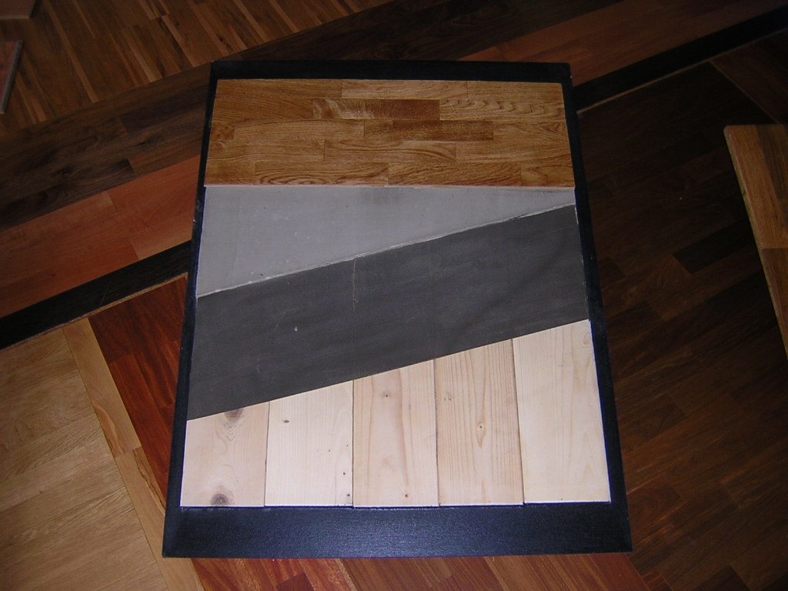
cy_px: 296
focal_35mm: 36
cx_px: 394
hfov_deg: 51.4
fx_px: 820
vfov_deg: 39.7
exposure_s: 1/60.1
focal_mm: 4.7
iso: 100
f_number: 2.6
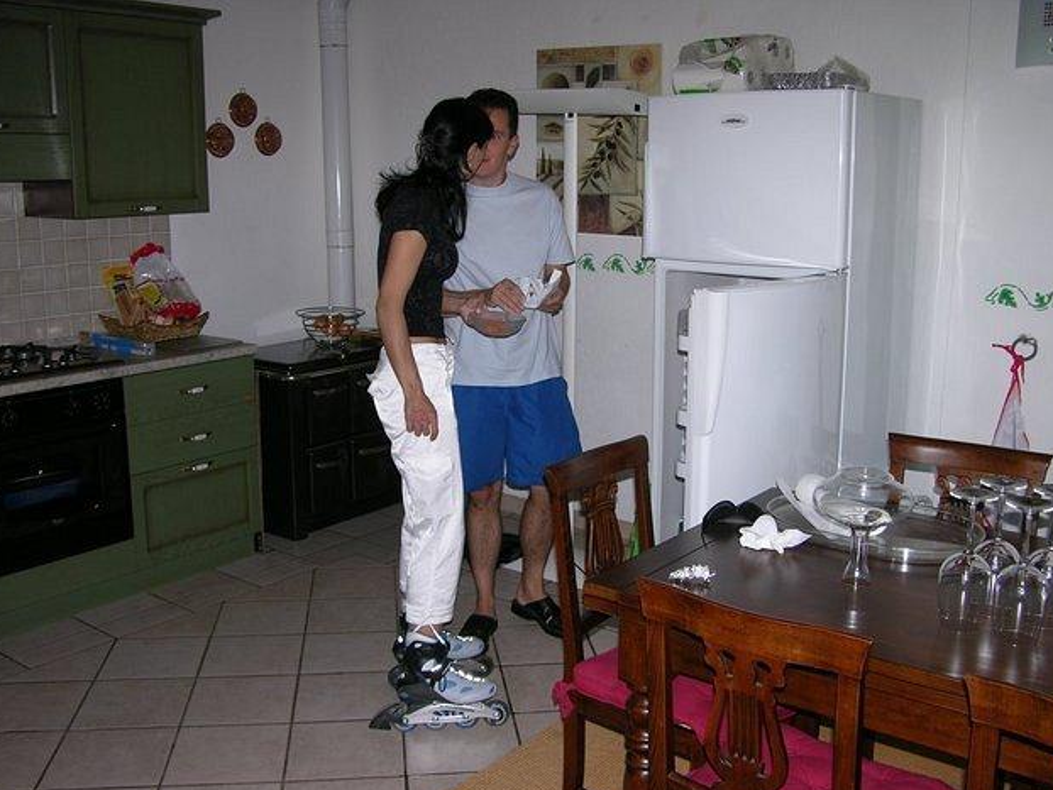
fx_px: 1096
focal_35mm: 36
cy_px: 404
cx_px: 530
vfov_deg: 39.7
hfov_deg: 51.3
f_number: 2.8
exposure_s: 1/60.1
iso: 50
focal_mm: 8.9
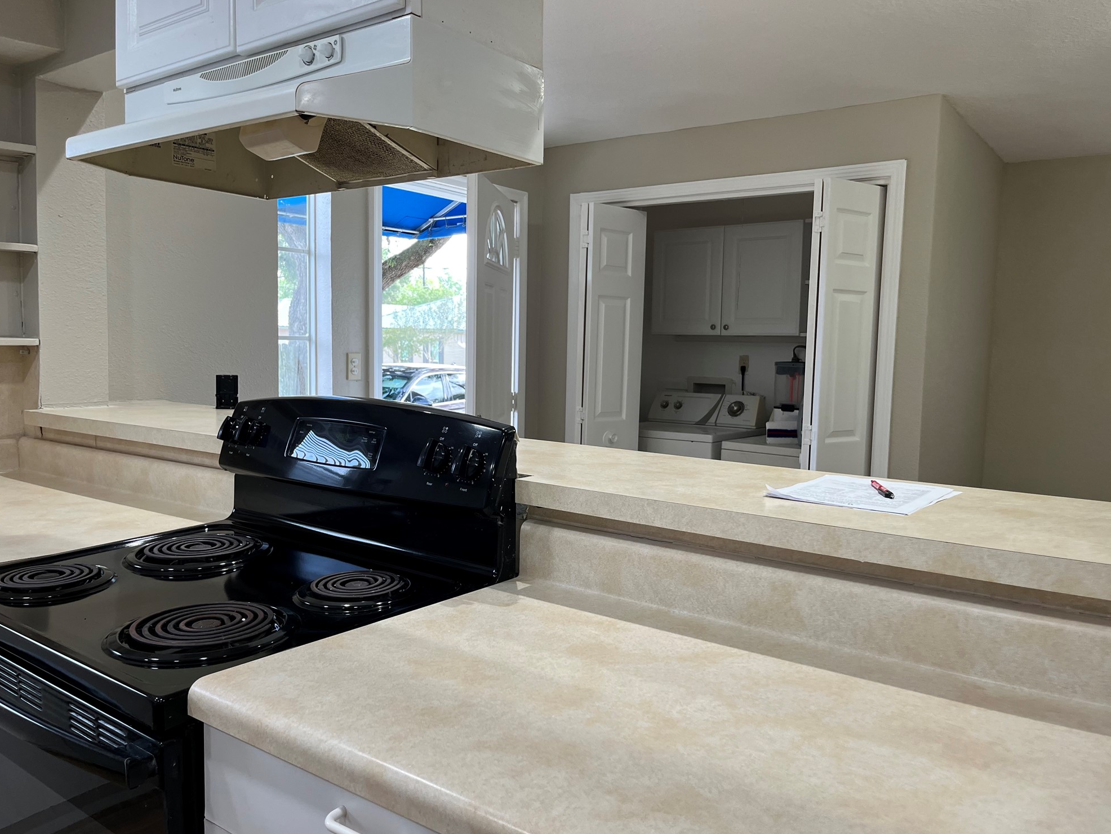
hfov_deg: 65.3
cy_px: 430
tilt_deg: -5.9
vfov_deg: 51.3
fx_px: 867
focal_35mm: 27
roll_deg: -1.6
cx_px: 570
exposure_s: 1/120
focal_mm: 5.1
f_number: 1.6
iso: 80
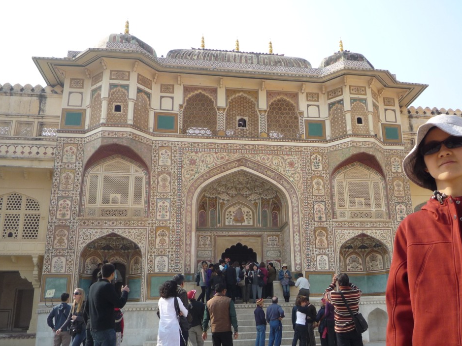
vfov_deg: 43.9
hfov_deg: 56.4
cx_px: 275
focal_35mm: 32
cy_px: 206
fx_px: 427
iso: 100
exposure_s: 1/500
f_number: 3.2
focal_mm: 4.4
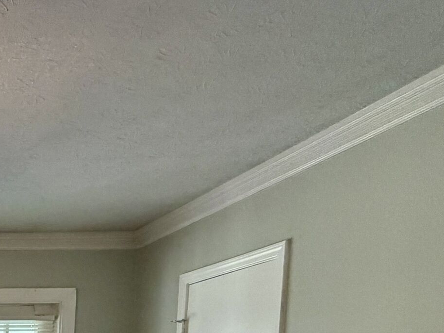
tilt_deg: -7.2
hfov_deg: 30.1
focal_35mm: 47
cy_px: 457
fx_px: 603
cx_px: -163
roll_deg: -0.2
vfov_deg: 25.5
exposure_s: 1/121
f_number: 2.2
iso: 320
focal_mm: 2.22
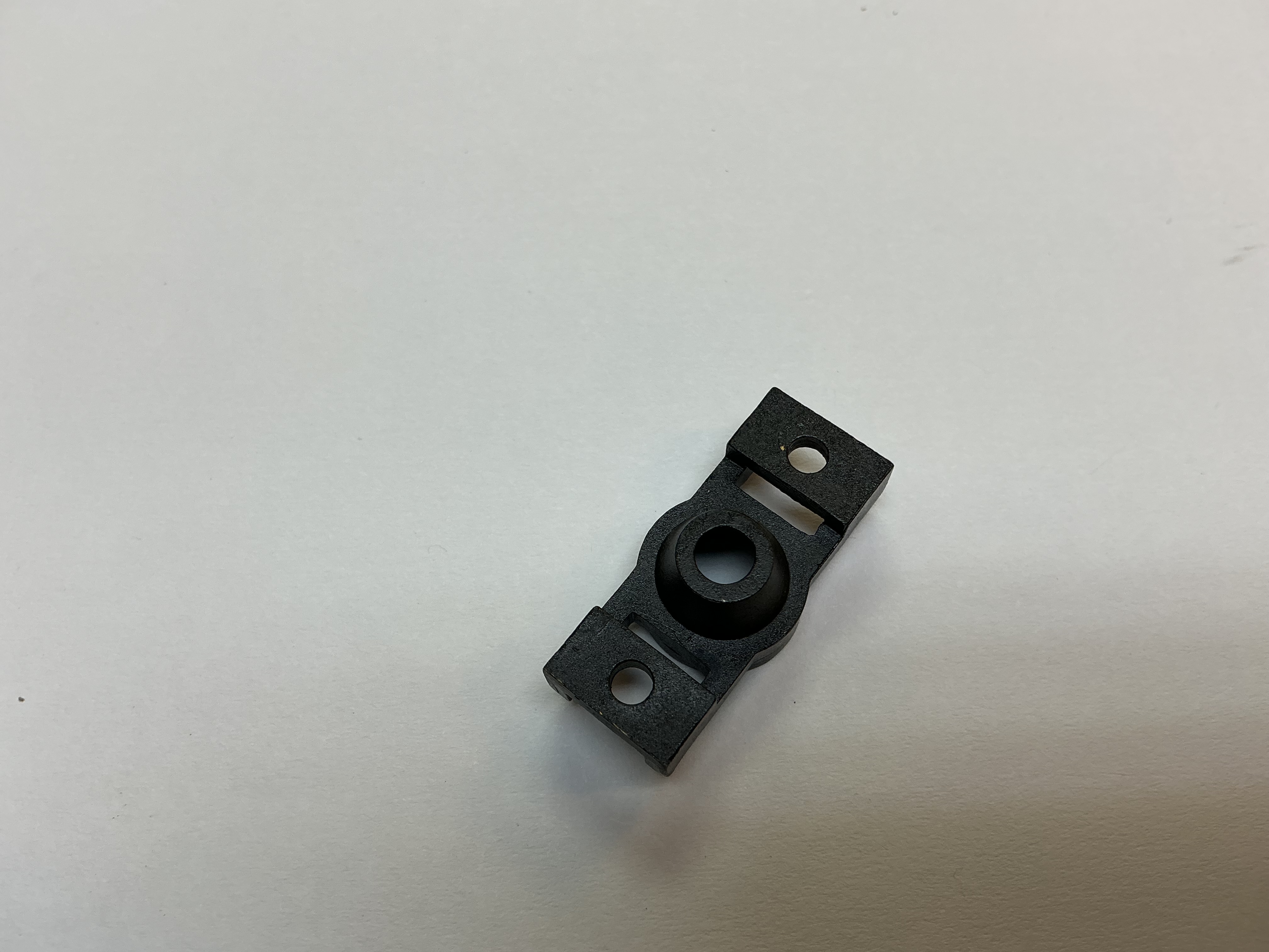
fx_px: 1063
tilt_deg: -68.2
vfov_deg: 48.2
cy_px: 476
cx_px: 634
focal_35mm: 29
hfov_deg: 61.7
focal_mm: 3
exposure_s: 1/100
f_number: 1.8
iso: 20
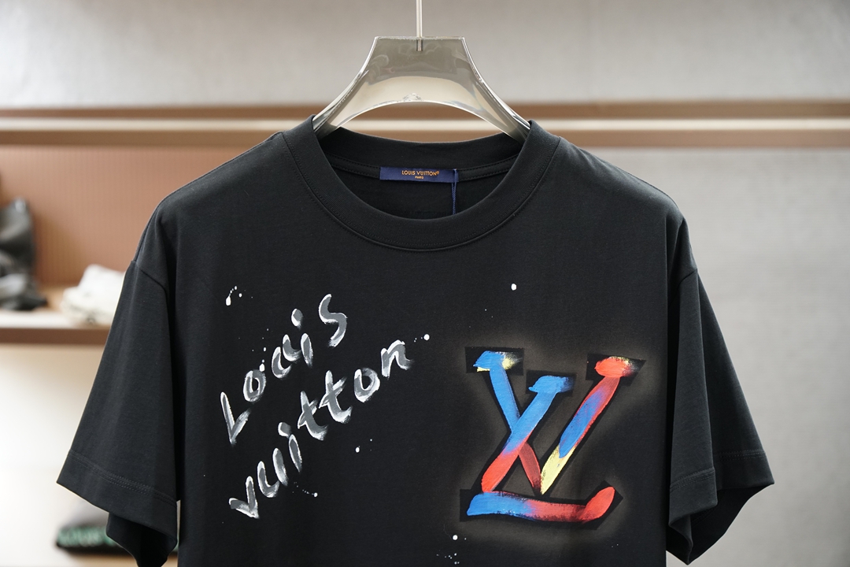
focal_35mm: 82
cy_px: 284
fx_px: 1948
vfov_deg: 16.6
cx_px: 425
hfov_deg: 24.6
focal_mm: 55
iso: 800
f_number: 3.5
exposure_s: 1/125
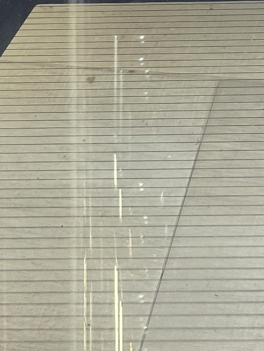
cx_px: 475
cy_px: -263
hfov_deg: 13.0
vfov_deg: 16.3
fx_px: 1047
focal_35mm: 103
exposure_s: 1/100
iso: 800
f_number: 1.7
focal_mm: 6.3
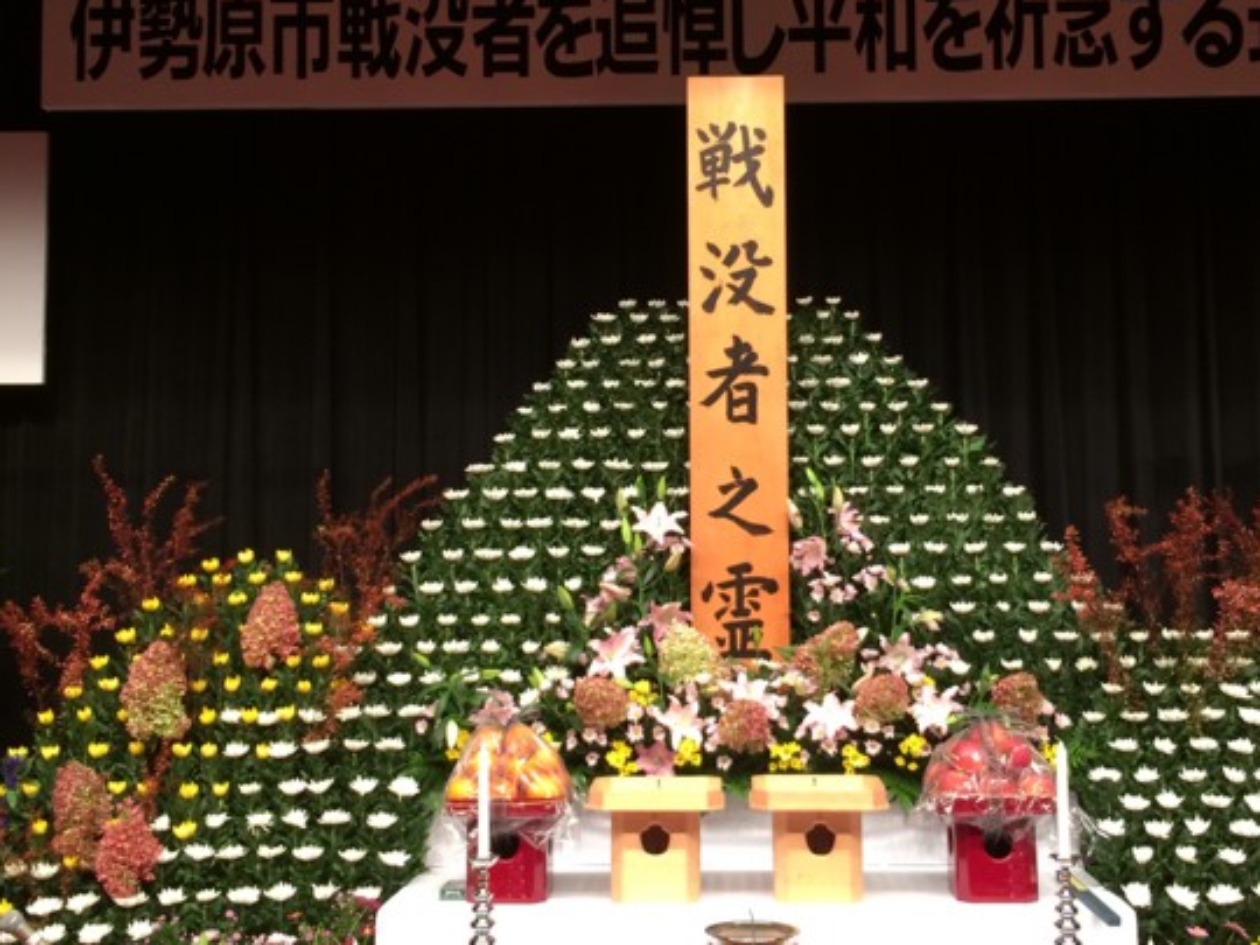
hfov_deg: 43.8
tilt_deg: +4.2
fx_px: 1565
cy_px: 422
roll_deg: +0.6
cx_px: 686
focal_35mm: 43
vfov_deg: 33.6
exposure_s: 1/30
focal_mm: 4.15
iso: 80
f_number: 2.2
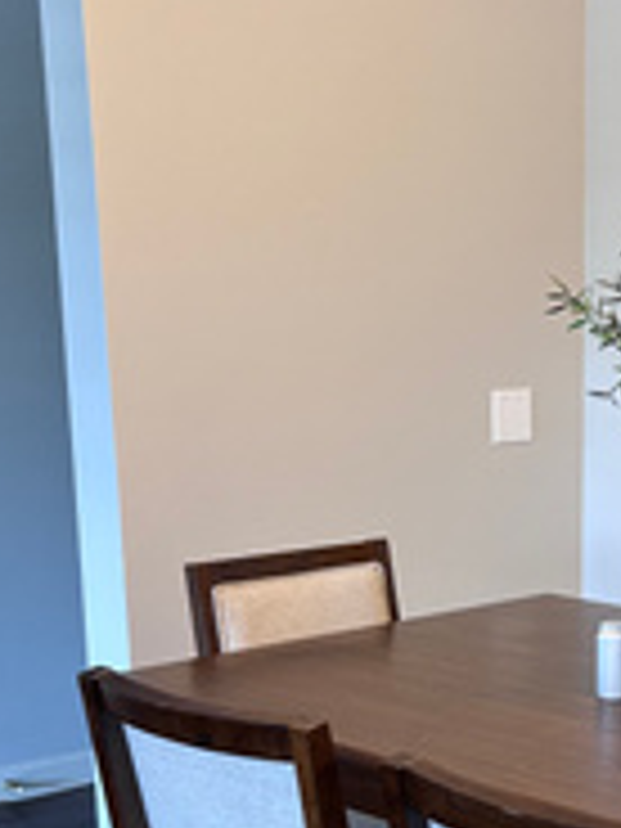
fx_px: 1627
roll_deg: -2.3
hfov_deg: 20.7
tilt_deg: -14.8
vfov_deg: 27.8
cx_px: 666
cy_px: 693
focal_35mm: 68
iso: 100
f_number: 1.5
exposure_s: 1/60
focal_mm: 5.7
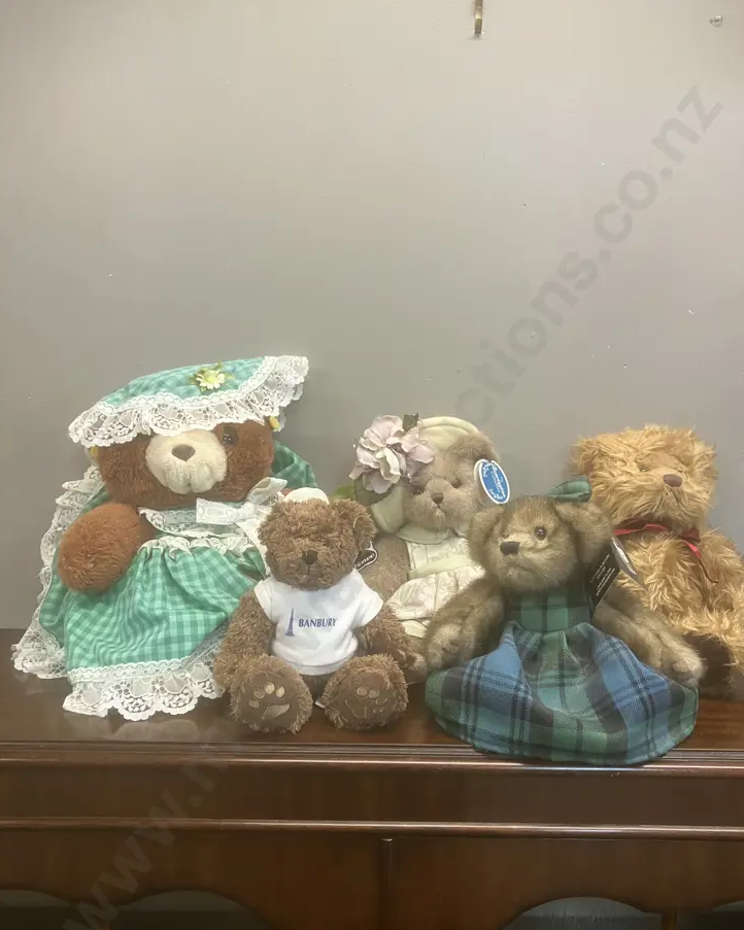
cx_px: 392
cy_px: 517
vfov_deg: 57.1
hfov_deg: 47.1
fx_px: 854
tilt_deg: -6.6
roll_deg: -0.7
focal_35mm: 31
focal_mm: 3.99
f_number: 1.8
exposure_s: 1/50
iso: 250
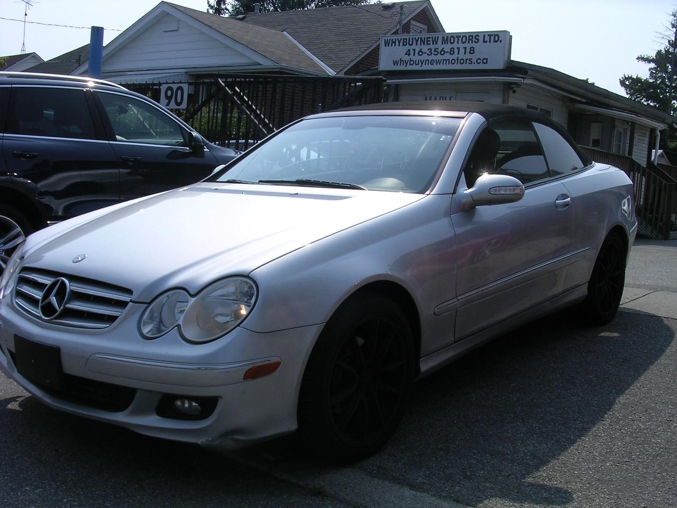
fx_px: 743
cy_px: 254
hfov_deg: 49.0
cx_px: 338
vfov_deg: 37.7
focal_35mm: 38
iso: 100
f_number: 5.6
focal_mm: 5.8
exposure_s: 1/596
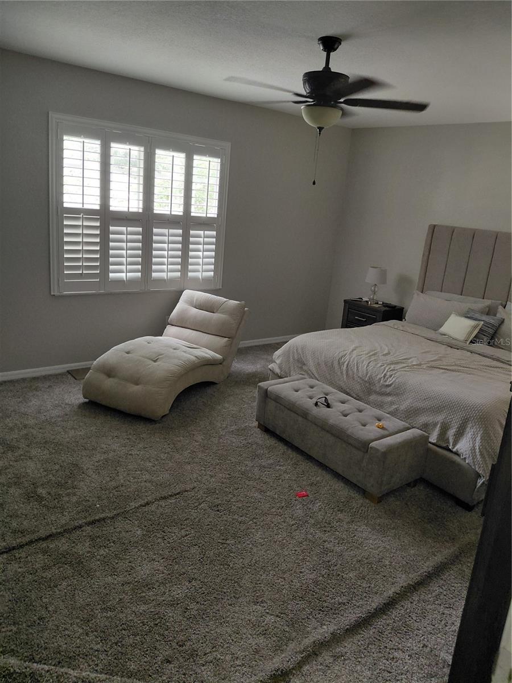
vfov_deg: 69.4
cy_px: 342
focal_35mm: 25
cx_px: 256
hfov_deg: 54.9
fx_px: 493
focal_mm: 4.69
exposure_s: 1/60
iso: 320
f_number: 1.8
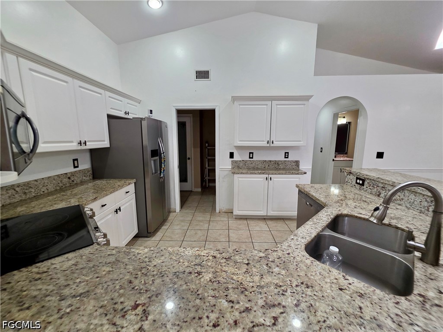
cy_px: 166
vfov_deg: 89.9
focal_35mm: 13
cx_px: 222
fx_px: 166
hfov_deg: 106.2
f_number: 1.9
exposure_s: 1/120
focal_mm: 2.2
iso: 250
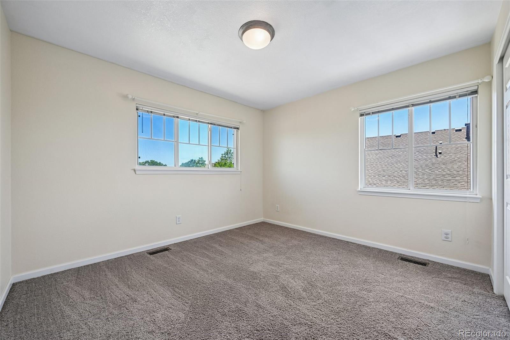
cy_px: 170
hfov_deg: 104.3
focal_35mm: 14
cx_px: 255
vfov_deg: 81.2
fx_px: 198
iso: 90
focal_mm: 14
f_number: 10
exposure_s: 1/15
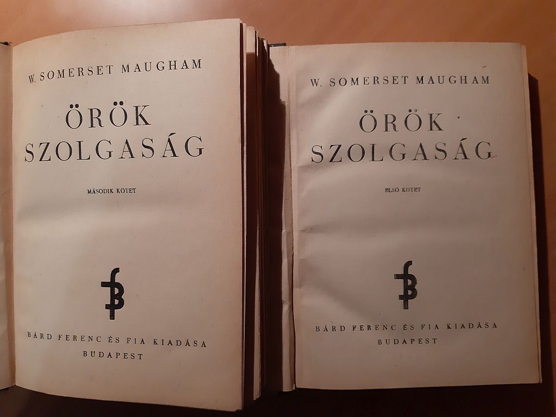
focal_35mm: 27
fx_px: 434
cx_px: 278
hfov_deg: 65.3
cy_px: 208
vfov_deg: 51.4
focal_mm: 3.93
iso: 400
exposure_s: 1/50
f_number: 1.7
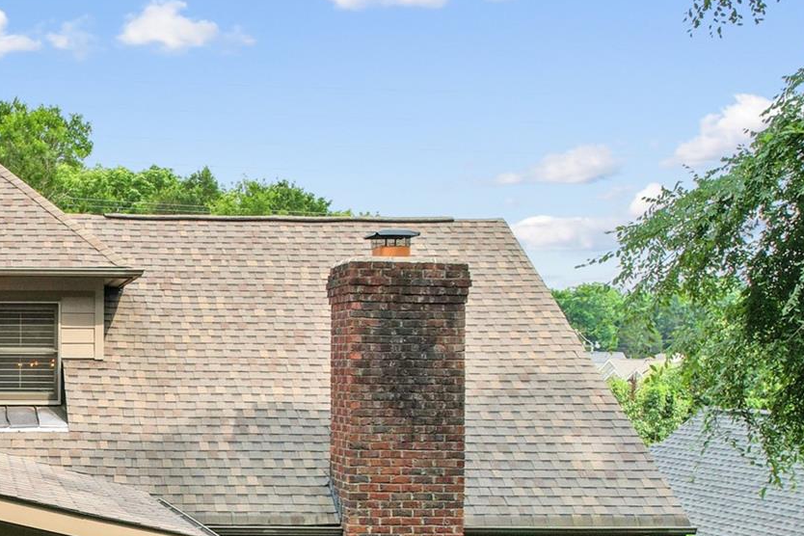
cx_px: -36
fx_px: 1206
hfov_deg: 33.2
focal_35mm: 54
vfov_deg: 23.6
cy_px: 585
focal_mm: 8.4
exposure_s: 1/160
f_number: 2.8
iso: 100
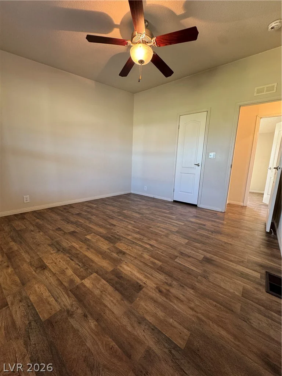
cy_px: 188
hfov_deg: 85.7
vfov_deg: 102.1
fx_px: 152
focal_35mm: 14
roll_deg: -2.7
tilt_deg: -9.2
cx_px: 141
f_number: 2.2
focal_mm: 2.22
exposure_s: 1/60
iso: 200
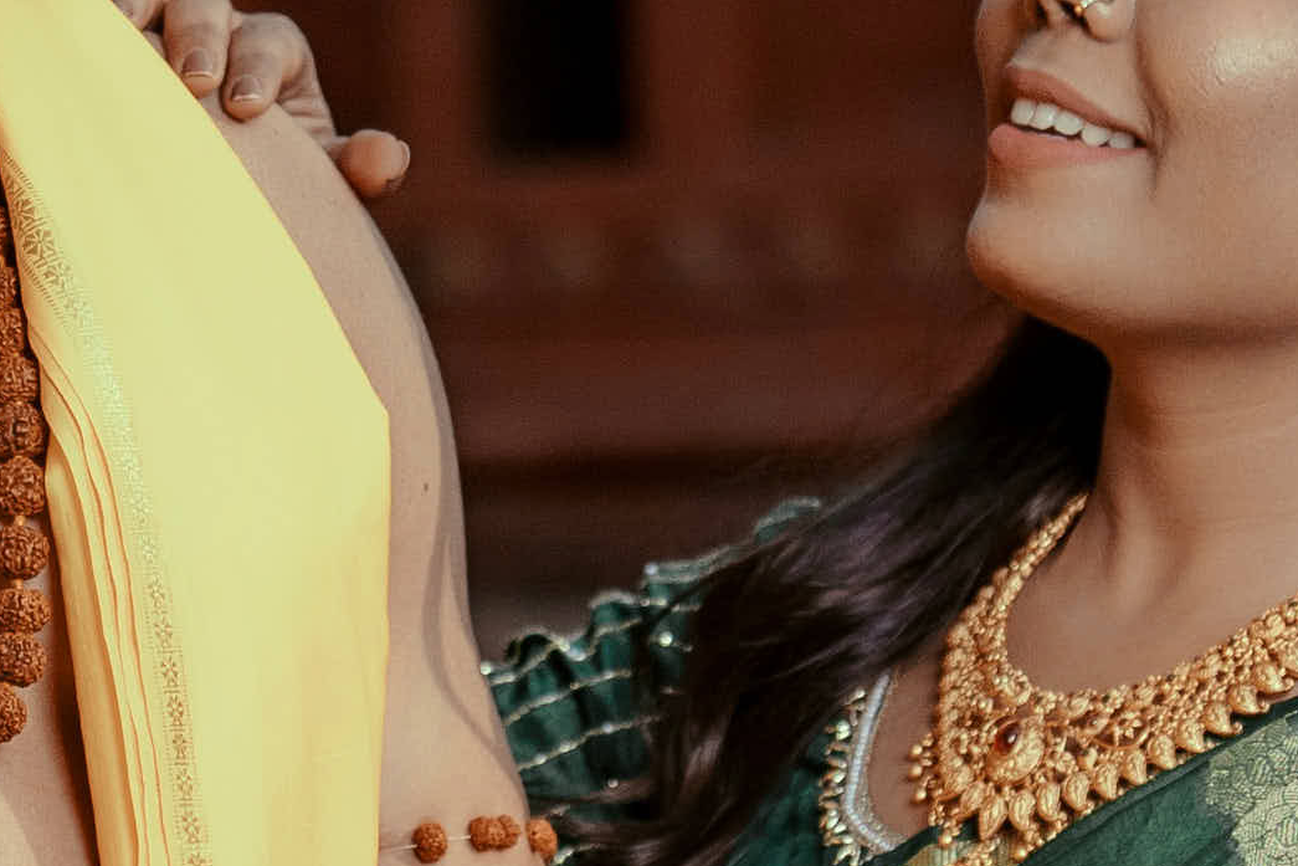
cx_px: 312
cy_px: 426
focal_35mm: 201
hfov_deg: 10.2
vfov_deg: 6.8
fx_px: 7248
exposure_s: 1/8000
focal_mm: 35
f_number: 2
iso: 250
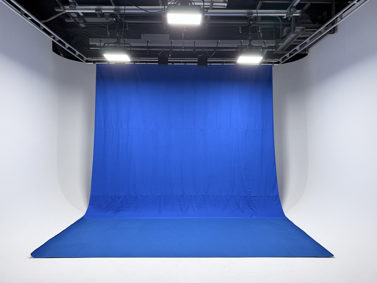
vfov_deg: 56.8
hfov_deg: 71.6
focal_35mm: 24
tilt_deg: +0.7
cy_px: 142
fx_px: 261
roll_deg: -0.2
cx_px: 188
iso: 125
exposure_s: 1/121
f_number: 1.78
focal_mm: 6.76
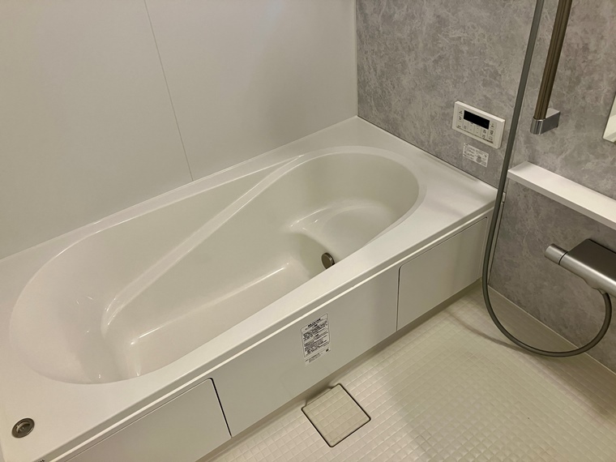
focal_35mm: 28
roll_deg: +7.0
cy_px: 231
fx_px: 498
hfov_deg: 63.4
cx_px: 308
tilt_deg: -37.7
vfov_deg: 49.7
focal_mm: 3.99
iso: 100
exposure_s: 1/50
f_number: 1.8
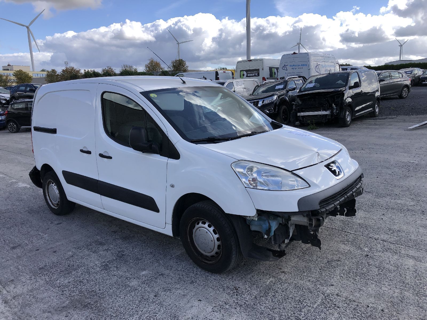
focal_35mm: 28
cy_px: 160
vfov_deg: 49.7
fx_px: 345
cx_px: 214
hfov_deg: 63.4
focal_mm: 3.99
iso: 20
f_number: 1.8
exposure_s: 1/1230
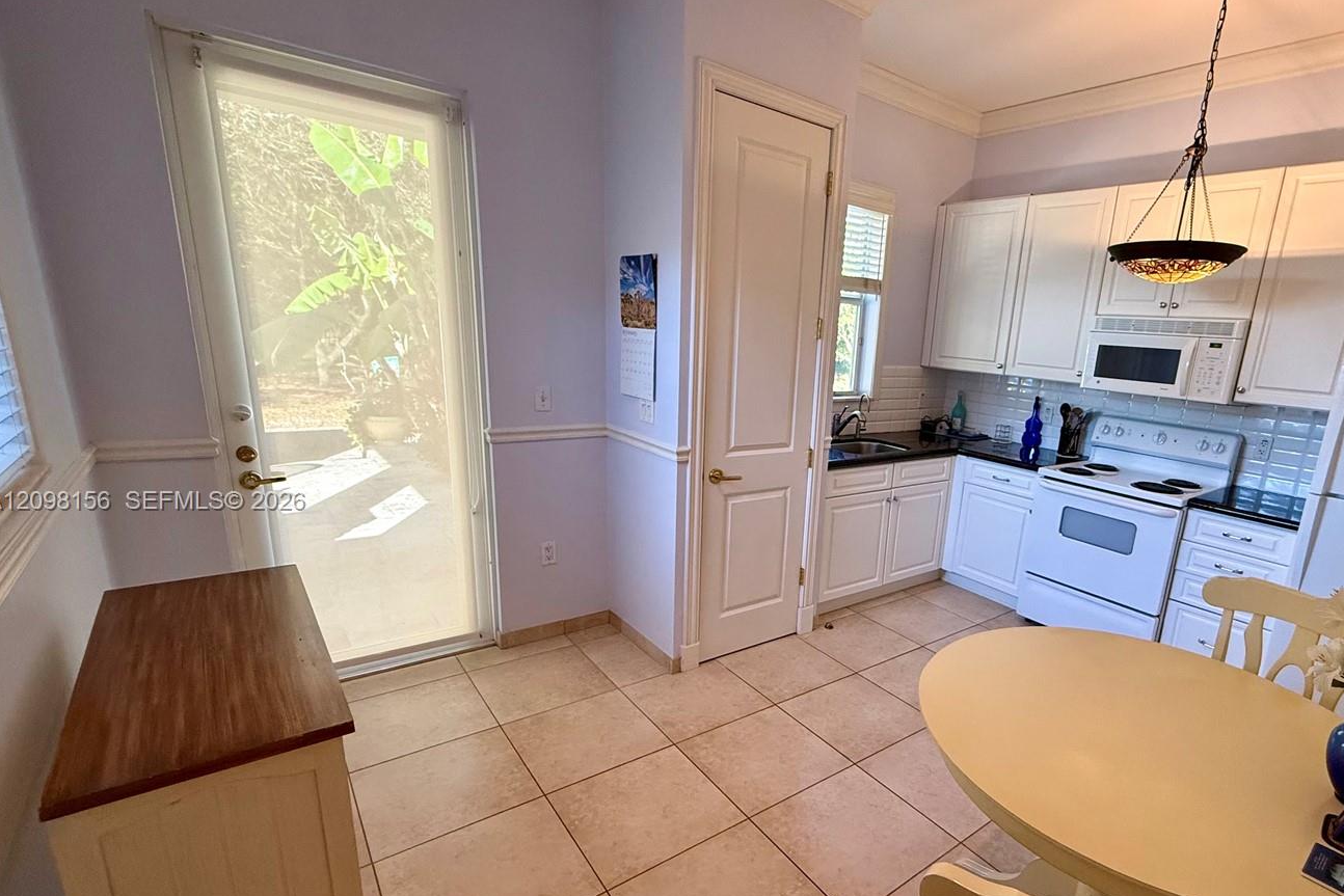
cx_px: 812
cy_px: 503
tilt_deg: -14.8
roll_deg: -3.8
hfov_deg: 88.8
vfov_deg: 67.2
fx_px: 672
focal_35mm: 18
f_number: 2.2
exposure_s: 1/120
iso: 320
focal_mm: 2.22
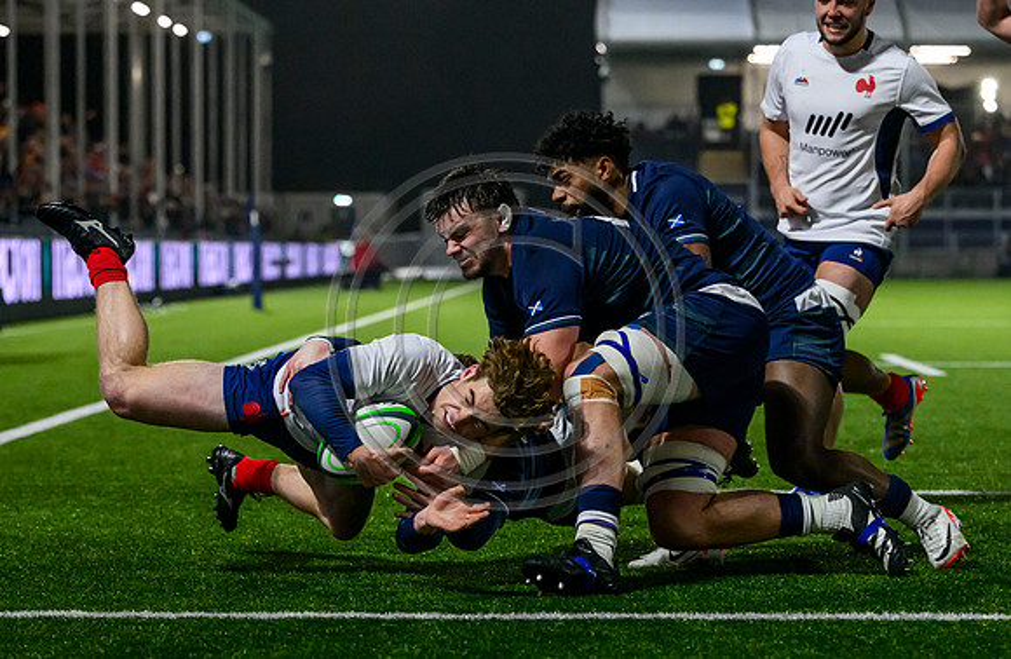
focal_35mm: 151
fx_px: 4217
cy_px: 501
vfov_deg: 8.9
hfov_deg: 13.7
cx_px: 435
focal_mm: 101
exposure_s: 1/1600
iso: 6400
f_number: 3.5
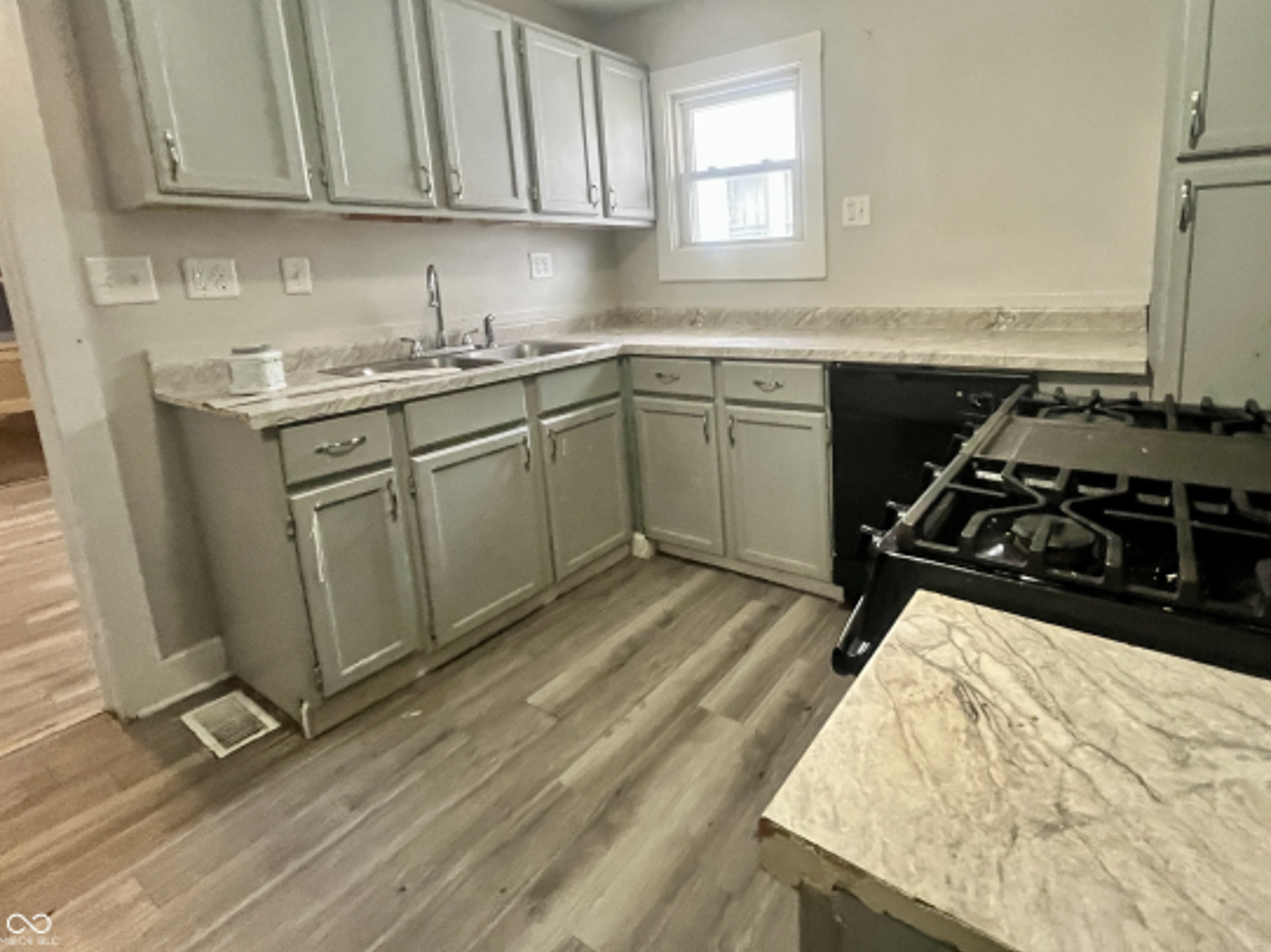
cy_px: 373
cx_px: 766
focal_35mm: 16
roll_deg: +2.4
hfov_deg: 93.2
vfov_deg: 77.0
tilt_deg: -9.2
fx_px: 587
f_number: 1.8
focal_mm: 1.57
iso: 800
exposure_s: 1/60
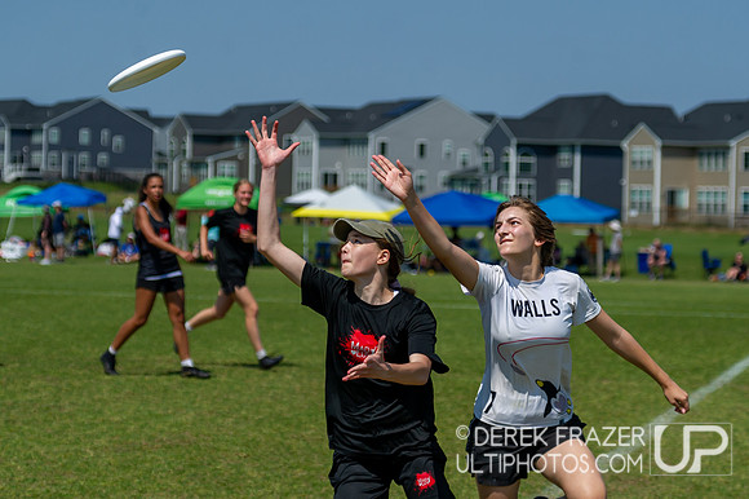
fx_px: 2851
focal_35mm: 137
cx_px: 379
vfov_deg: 10.0
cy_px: 260
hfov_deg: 15.0
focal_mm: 100
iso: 250
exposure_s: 1/4000
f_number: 4
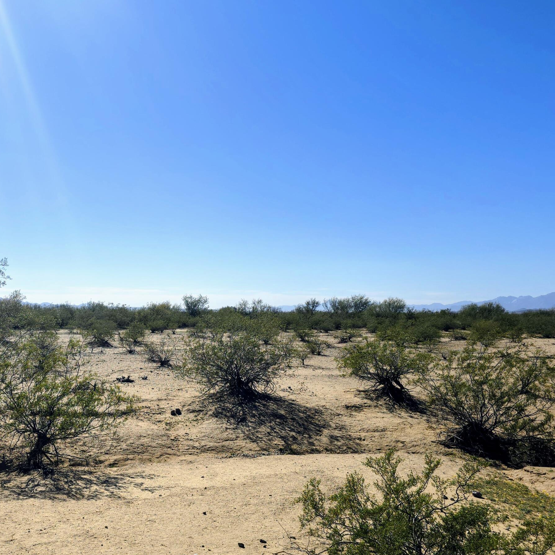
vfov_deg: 48.3
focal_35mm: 34
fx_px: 617
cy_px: 317
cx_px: 158
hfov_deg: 47.1
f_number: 1.7
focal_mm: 6.3
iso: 12
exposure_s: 1/958
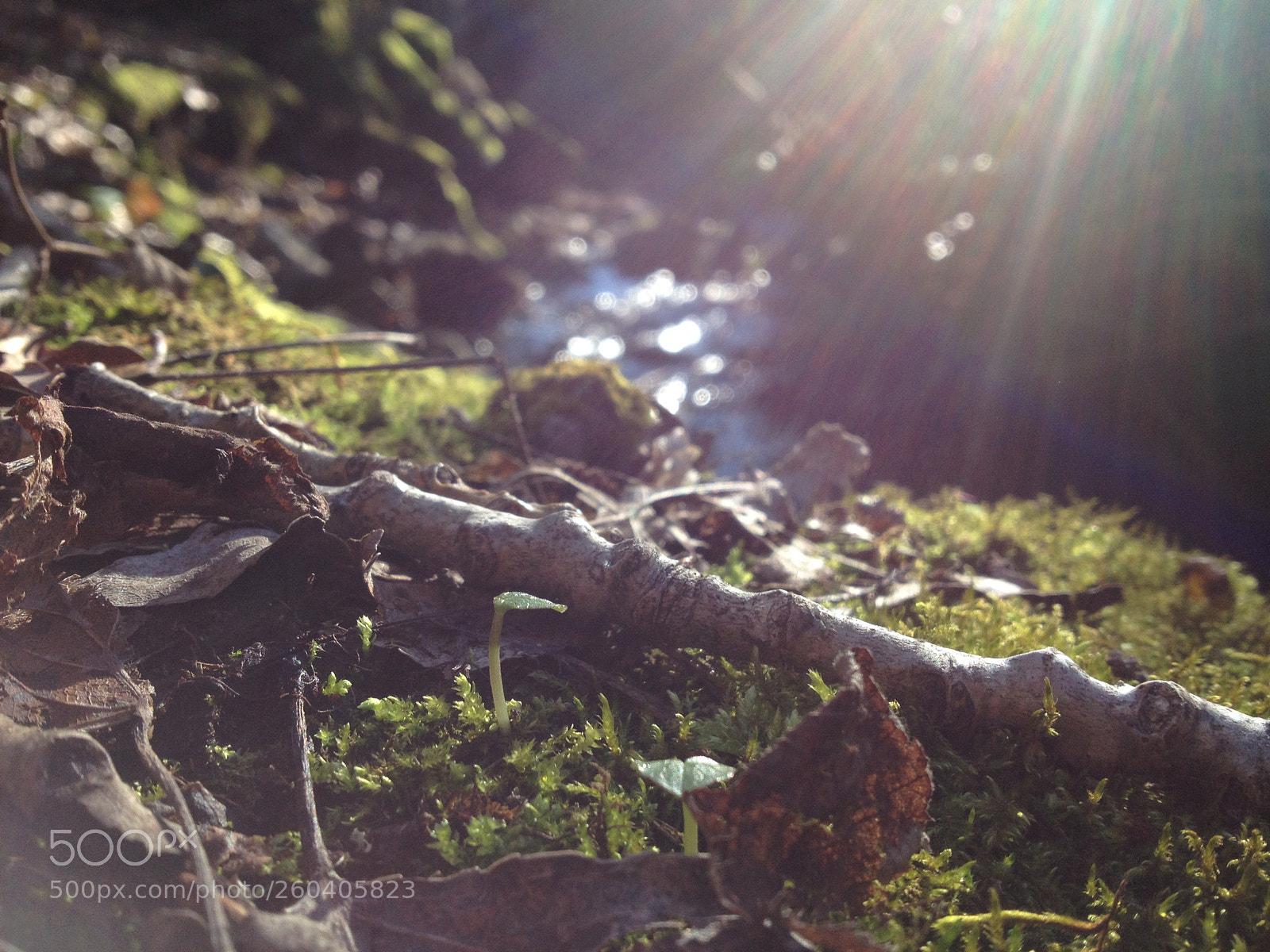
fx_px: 1284
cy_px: 476
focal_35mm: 35
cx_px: 635
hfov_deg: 52.6
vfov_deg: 40.7
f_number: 2.4
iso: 50
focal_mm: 4.28
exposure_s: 1/343
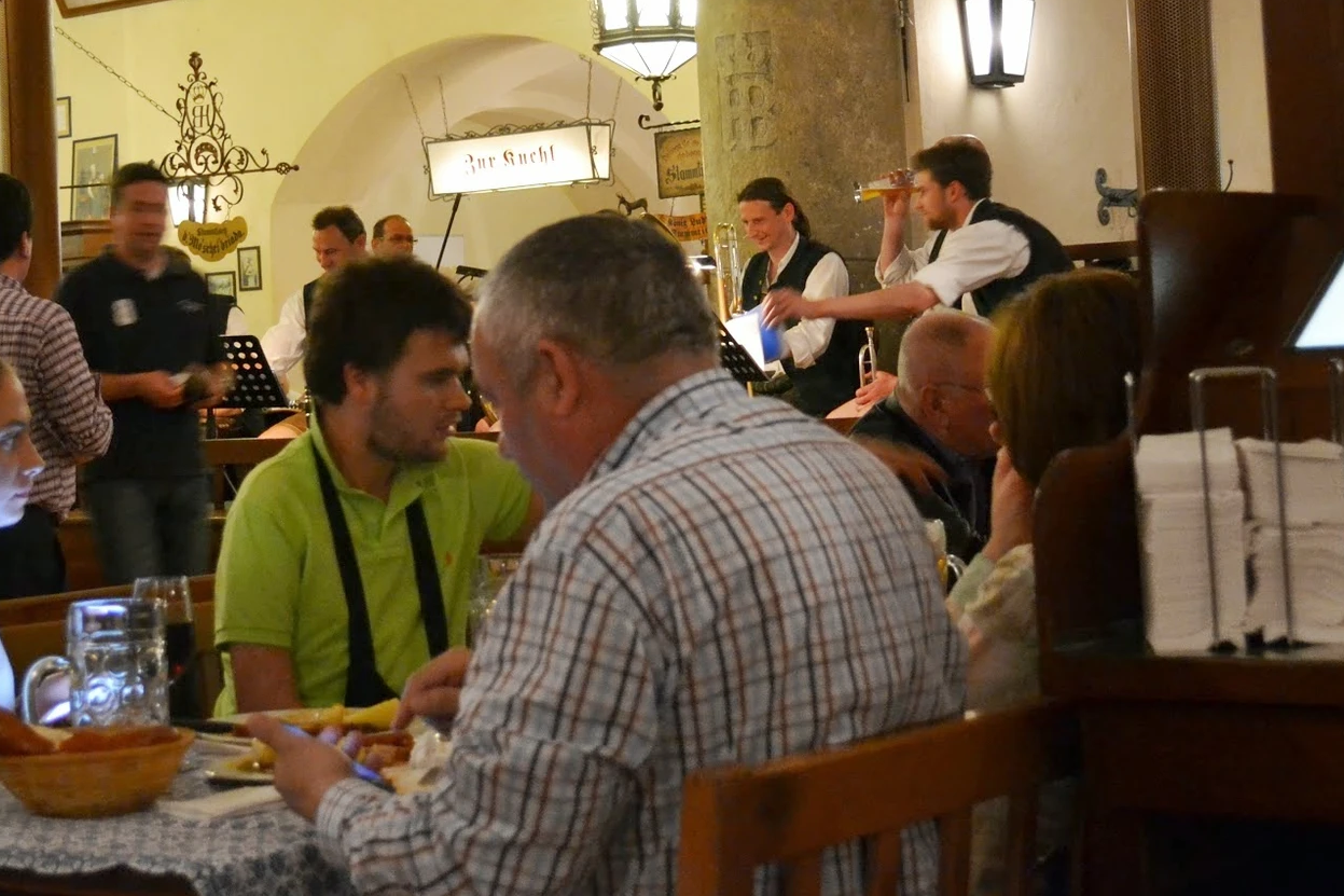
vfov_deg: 17.6
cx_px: 548
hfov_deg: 26.3
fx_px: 2874
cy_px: 200
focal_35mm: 77
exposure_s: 1/15
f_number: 4.8
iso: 2200
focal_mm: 32
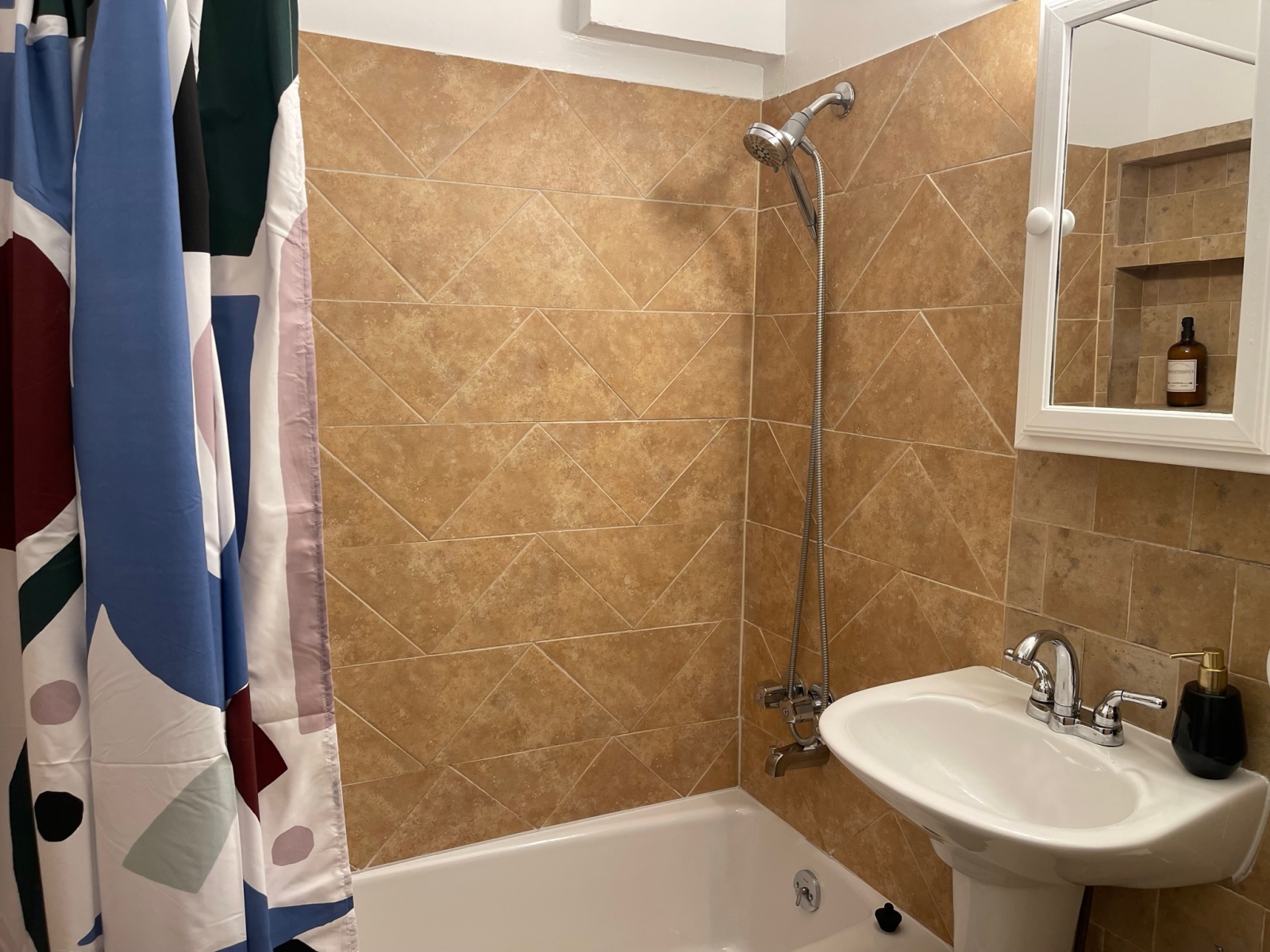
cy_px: 476
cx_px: 635
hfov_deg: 67.3
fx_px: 954
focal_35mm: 26
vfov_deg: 53.1
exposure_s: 1/120
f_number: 1.6
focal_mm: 5.1
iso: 125
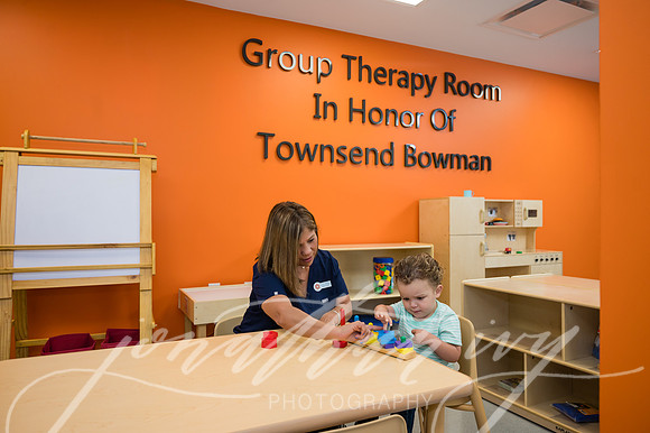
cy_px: 216
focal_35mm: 25
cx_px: 325
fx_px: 451
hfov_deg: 71.5
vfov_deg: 51.2
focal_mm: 25
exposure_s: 1/200
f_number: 3.5
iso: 800
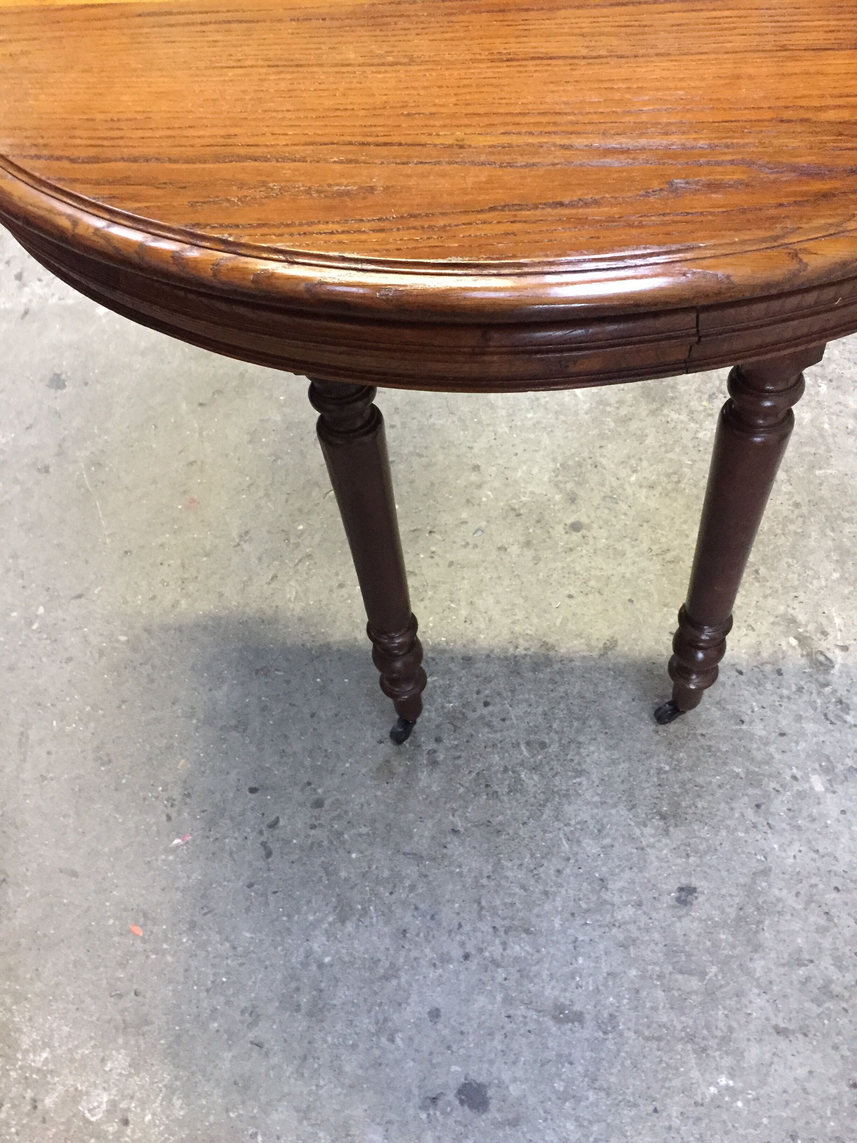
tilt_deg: -51.3
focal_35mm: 29
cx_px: 428
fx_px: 957
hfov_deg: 48.2
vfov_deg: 61.7
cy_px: 572
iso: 320
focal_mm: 4.15
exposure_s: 1/17
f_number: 2.2
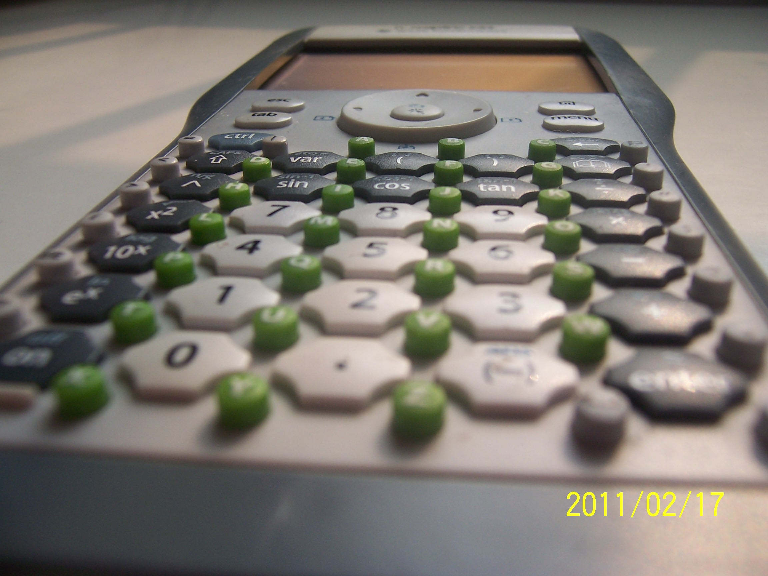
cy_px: 288
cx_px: 384
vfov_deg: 42.9
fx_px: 732
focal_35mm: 33
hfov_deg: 55.4
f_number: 3.4
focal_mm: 5.5
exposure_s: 1/180
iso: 80
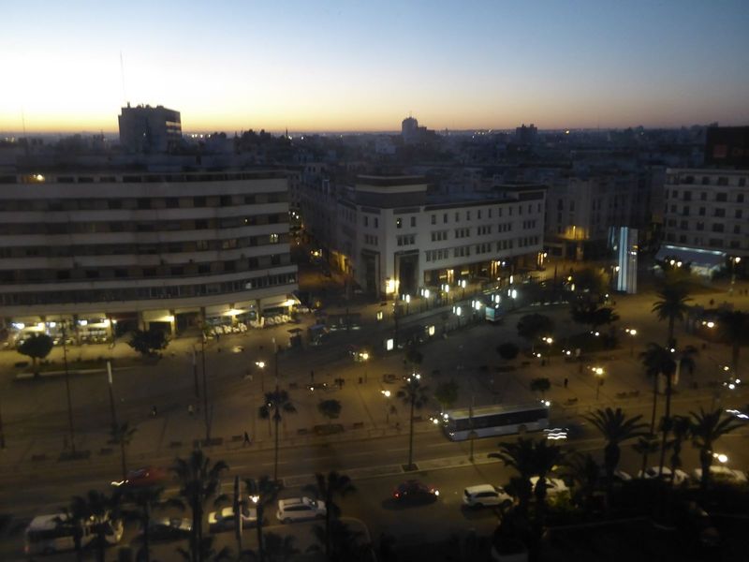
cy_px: 281
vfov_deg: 48.2
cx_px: 374
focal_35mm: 29
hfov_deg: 61.7
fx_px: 627
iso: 400
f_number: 3.5
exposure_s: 1/5
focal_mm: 5
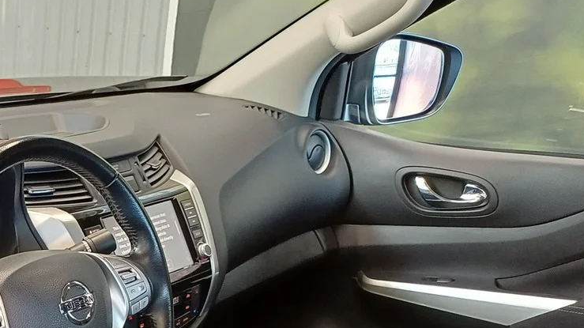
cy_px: 351
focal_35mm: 59
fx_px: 913
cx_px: -26
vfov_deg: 19.6
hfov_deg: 32.1
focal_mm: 4.65
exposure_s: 1/33.3
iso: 320
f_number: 1.8
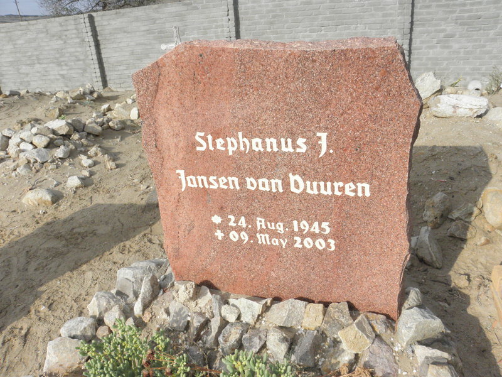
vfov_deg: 53.1
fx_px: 377
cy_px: 188
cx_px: 251
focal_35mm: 26
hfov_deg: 67.3
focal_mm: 4.6
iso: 200
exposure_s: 1/1000
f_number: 5.6
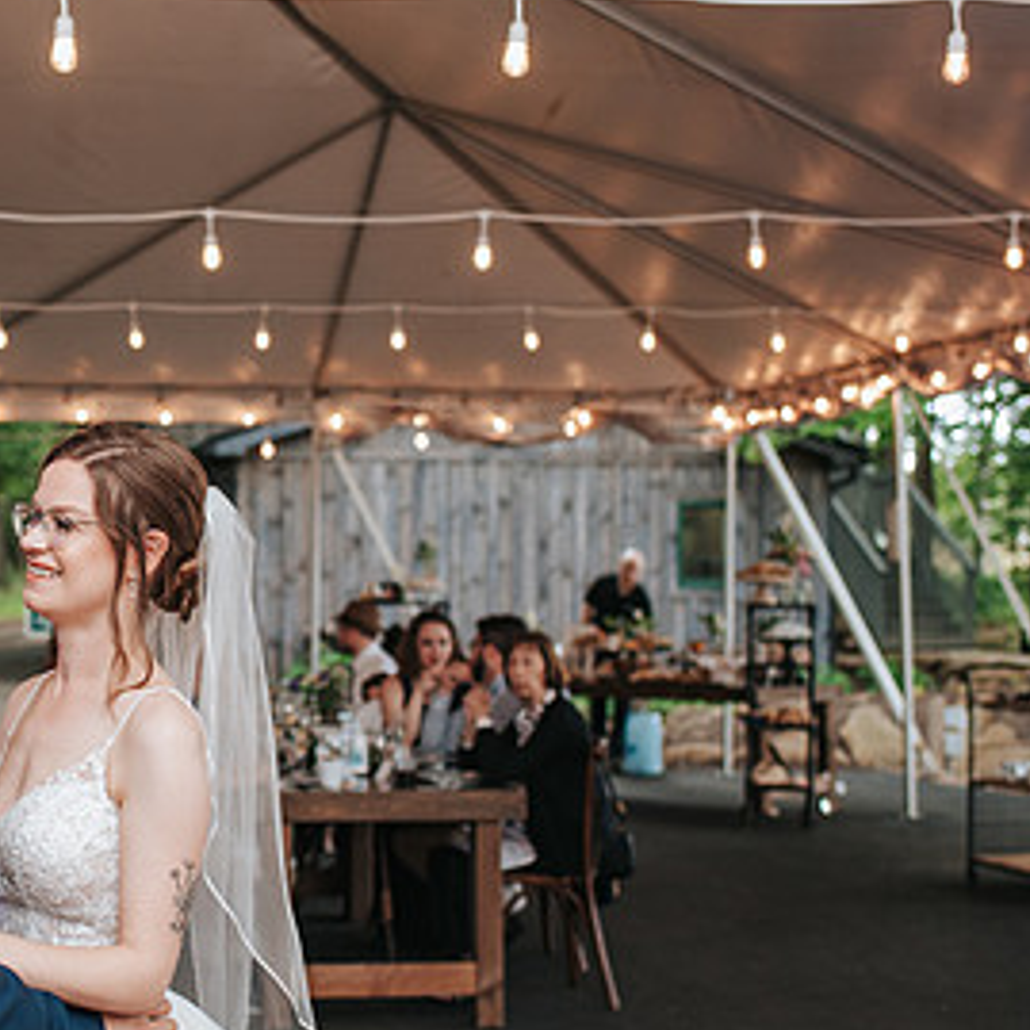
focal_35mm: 71
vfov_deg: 24.3
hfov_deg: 23.6
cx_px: 70
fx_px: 2390
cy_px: 521
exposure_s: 1/200
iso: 800
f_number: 2.8
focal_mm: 35
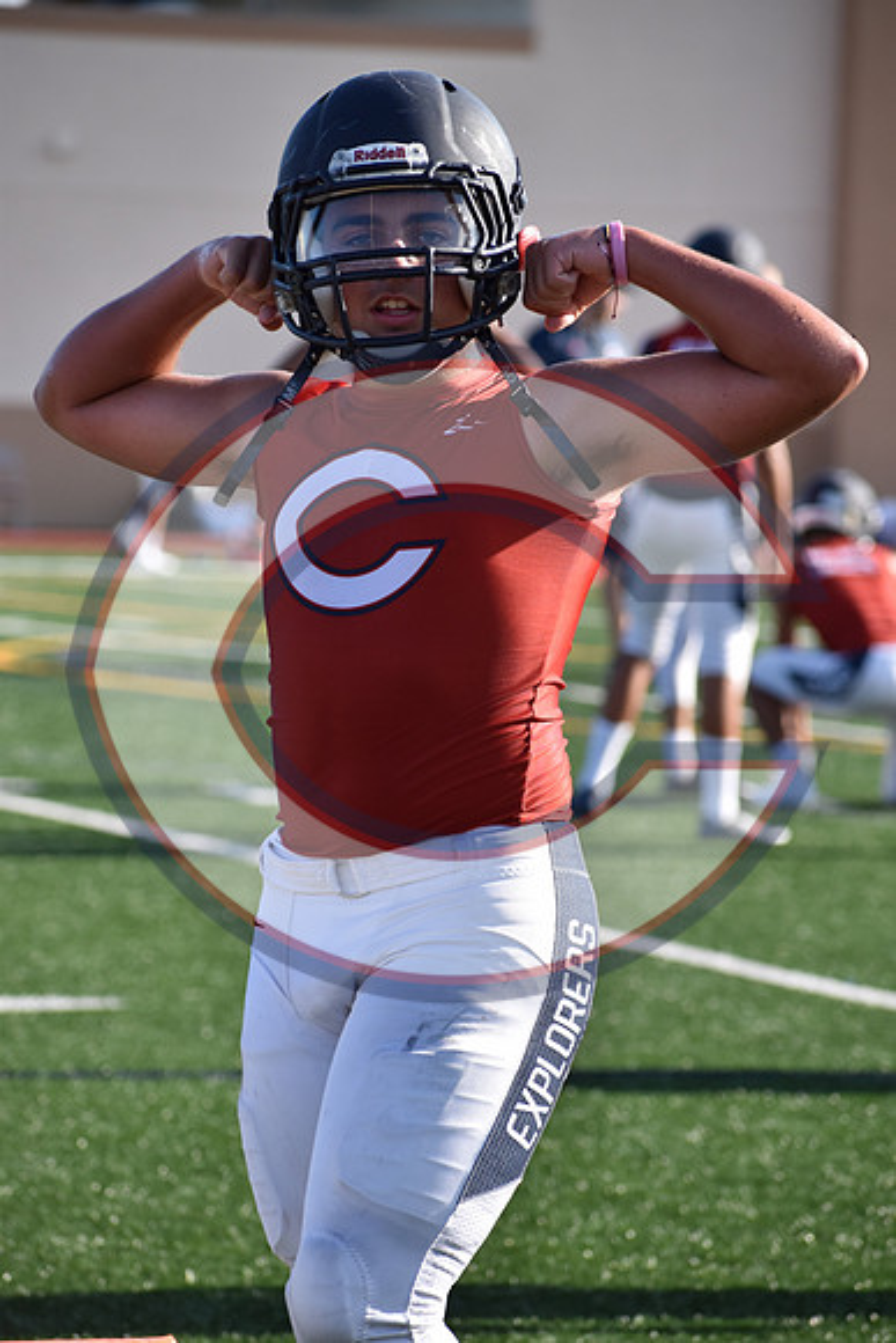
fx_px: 8674
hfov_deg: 5.9
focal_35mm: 232
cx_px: 448
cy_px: 672
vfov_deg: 8.9
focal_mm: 155
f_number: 6.3
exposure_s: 1/1600
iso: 400
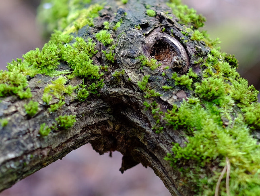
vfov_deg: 7.4
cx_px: 76
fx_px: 1503
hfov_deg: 9.9
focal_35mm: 200
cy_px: 146
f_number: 1.8
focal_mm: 56
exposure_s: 1/125
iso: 200
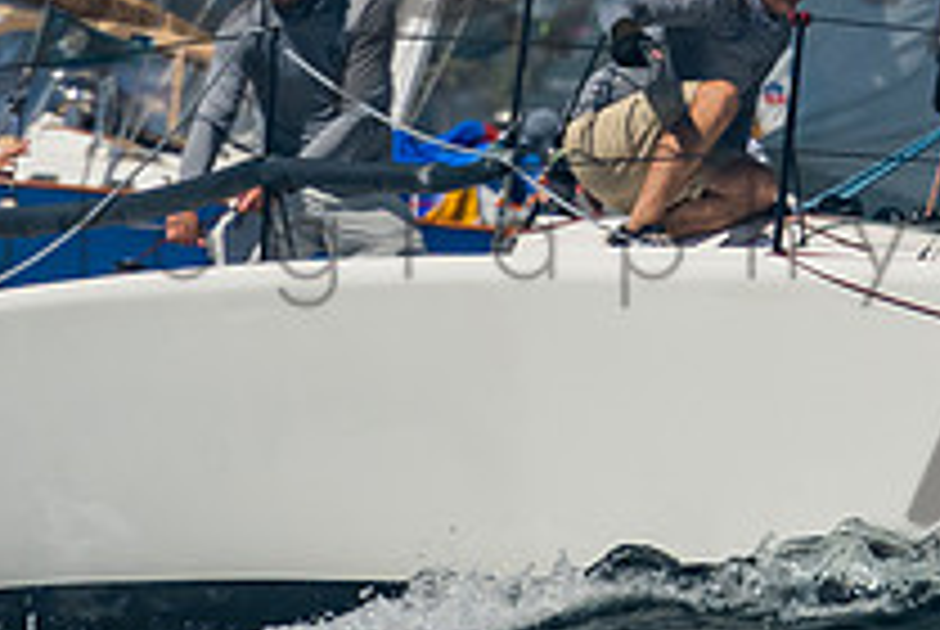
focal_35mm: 1227
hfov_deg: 1.7
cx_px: 1012
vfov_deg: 1.1
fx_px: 32083
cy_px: -520
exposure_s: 1/1000
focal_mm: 200
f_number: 6.3
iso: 160
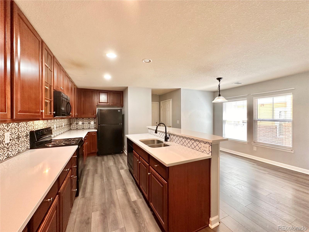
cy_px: 116
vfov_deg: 85.7
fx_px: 125
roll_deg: -0.1
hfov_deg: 102.1
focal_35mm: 14
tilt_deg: -0.1
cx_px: 154
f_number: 2.2
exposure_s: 1/60
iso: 200
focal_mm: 2.22
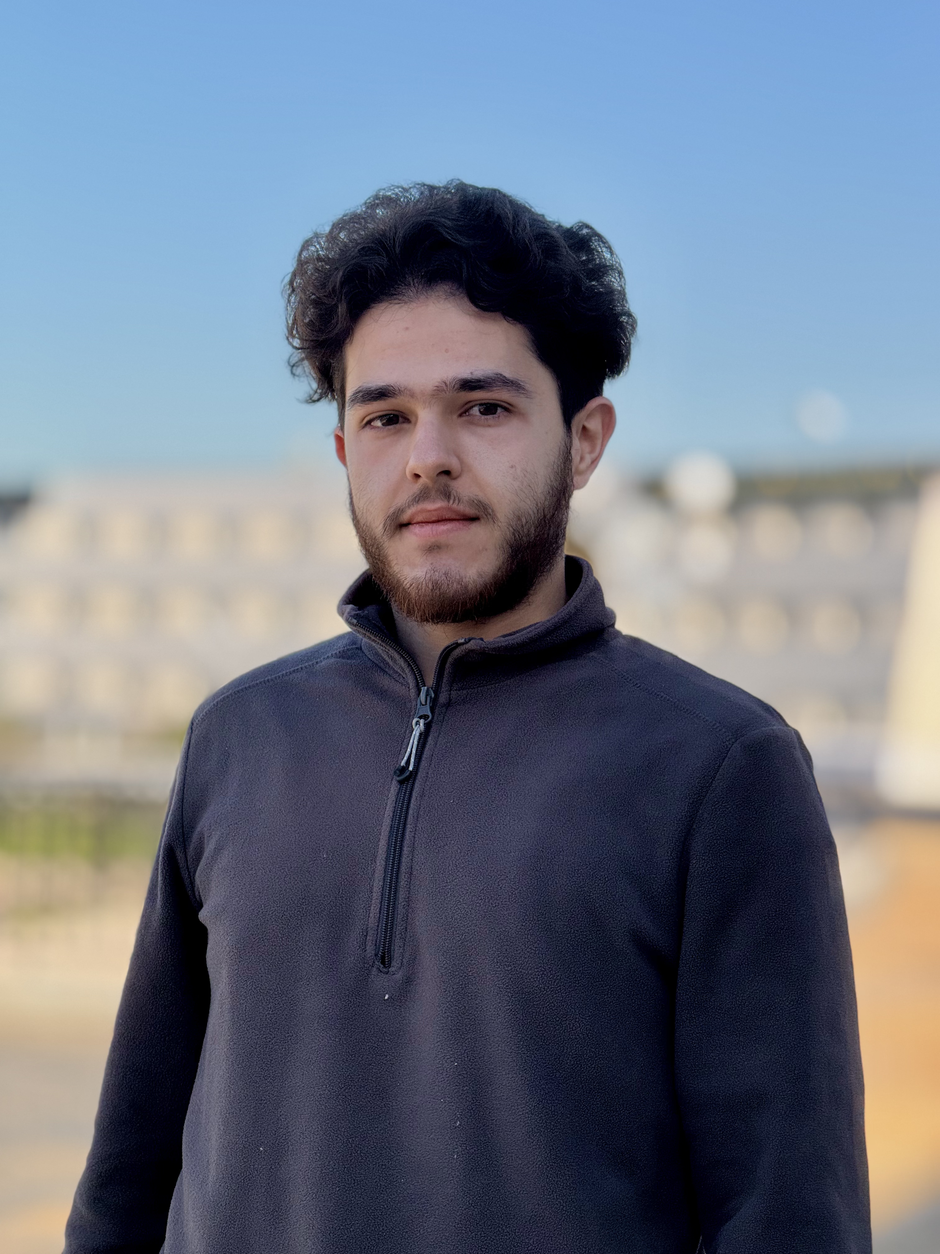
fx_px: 4345
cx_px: 470
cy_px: 627
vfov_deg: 16.4
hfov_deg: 12.3
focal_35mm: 120
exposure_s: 1/1318
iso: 50
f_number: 2.8
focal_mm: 15.66
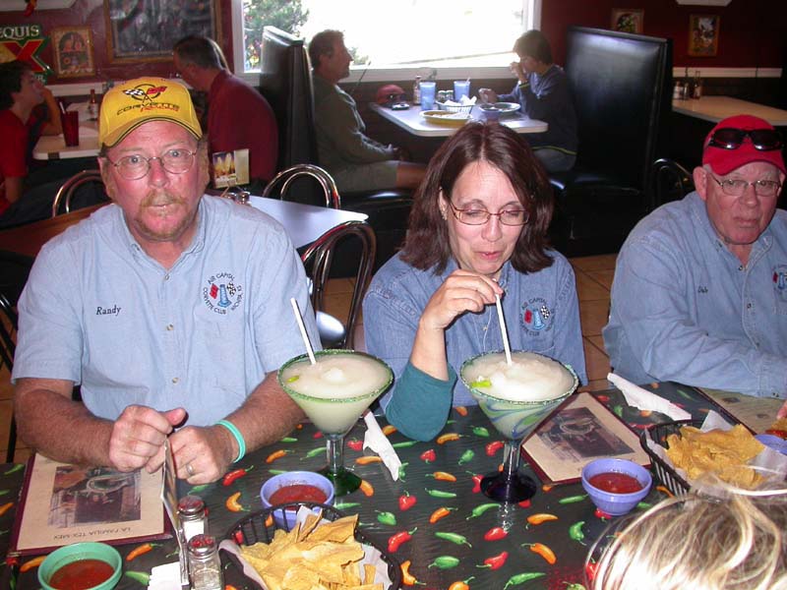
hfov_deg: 49.0
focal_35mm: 38
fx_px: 864
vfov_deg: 37.7
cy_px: 295
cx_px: 394
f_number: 2.6
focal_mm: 7.85
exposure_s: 1/60
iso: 200
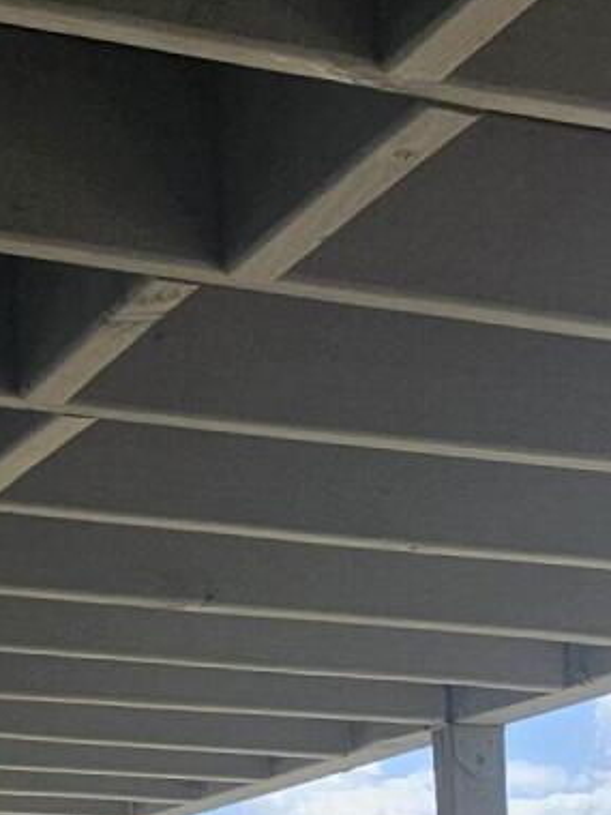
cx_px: 780
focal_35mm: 121
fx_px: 2848
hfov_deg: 11.9
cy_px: 1409
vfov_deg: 14.5
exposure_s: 1/1297
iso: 40
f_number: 1.8
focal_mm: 5.4
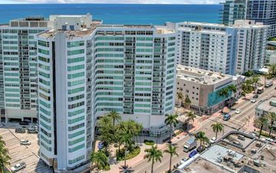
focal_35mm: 32
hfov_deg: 58.2
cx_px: 91
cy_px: 83
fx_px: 241
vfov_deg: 39.4
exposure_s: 1/3000
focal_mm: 8.38
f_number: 2.8
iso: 110
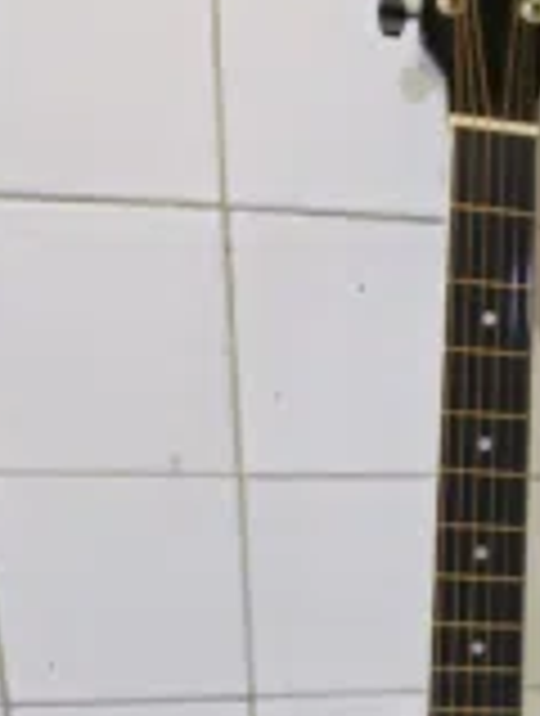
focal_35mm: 60
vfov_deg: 30.0
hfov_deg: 23.4
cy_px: 711
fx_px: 1243
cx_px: 554
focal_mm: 5.56
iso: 1902
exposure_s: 1/14.3
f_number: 1.87
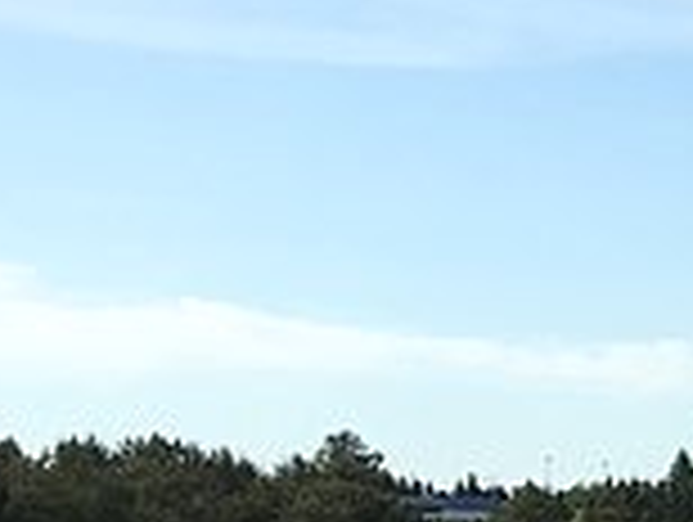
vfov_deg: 8.7
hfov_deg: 10.0
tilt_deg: -2.1
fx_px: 3389
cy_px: 700
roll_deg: -0.6
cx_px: 1737
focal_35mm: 169
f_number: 2.2
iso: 25
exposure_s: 1/1425
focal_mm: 4.15
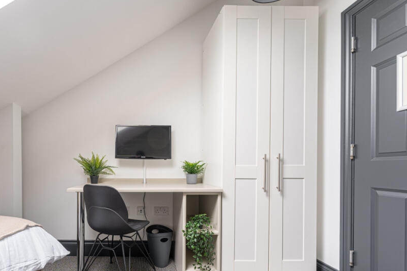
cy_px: 168
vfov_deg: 66.5
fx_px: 204
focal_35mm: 18
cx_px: 146
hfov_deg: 87.7
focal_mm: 14
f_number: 5.6
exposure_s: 1/30
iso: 100
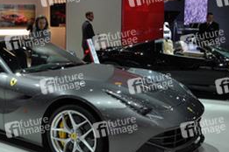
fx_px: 363
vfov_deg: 23.7
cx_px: 39
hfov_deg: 33.8
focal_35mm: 57
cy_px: 62
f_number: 5.6
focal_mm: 22
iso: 500
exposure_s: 1/125
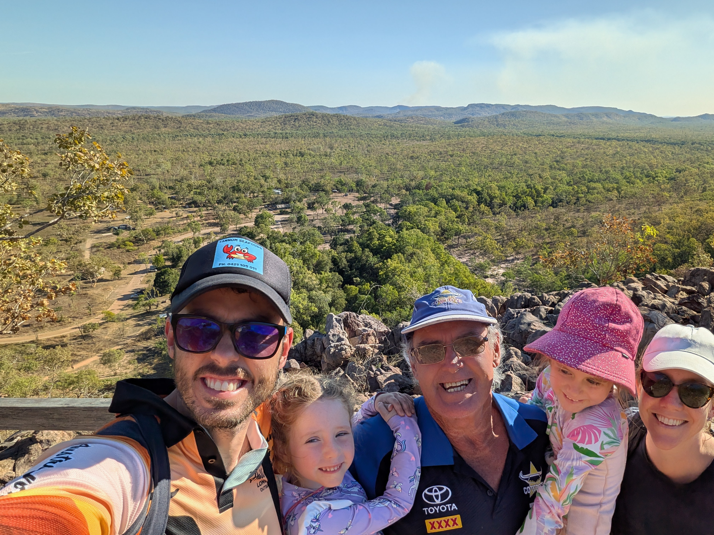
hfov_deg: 79.0
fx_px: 433
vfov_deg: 63.4
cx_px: 357
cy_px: 268
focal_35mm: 21
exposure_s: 1/1647
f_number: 2.2
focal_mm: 2.74
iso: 43
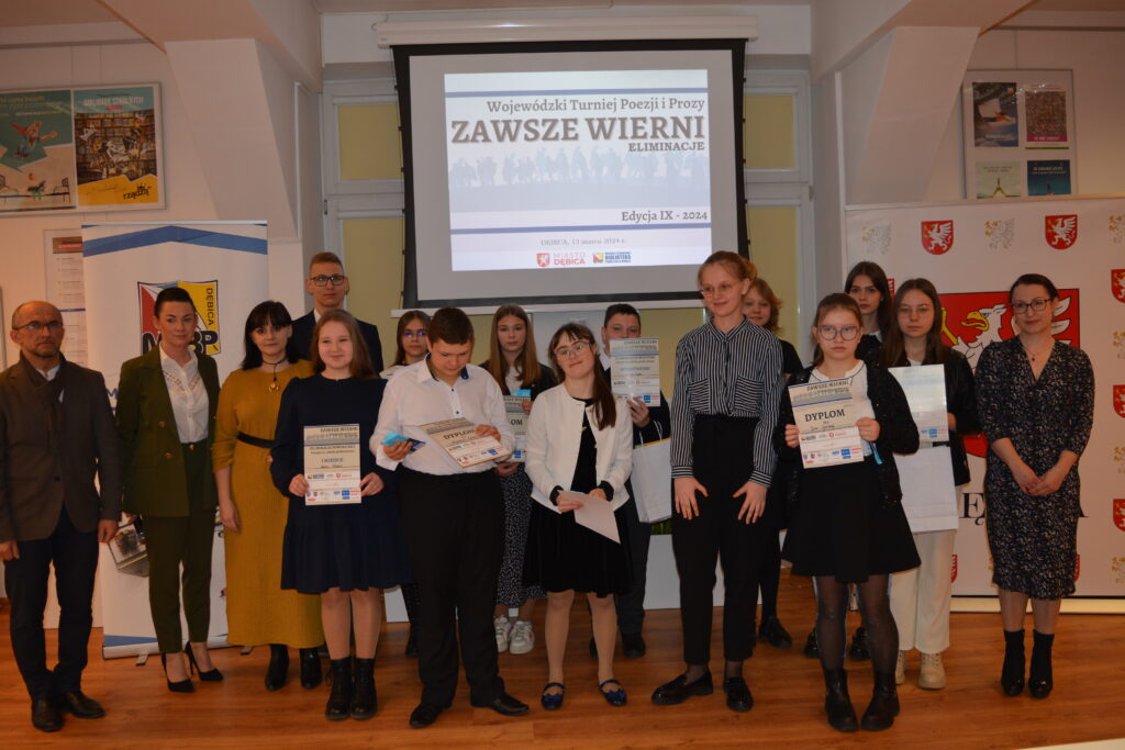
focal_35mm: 32
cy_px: 375
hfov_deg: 59.5
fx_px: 984
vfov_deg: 41.7
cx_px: 562
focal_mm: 21
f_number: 3.8
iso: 400
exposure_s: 1/80
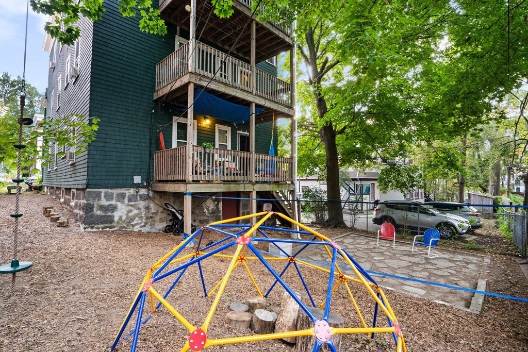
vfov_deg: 73.8
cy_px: 176
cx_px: 264
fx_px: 235
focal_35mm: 16
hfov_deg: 96.7
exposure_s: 1/25
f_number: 11
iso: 500
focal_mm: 16
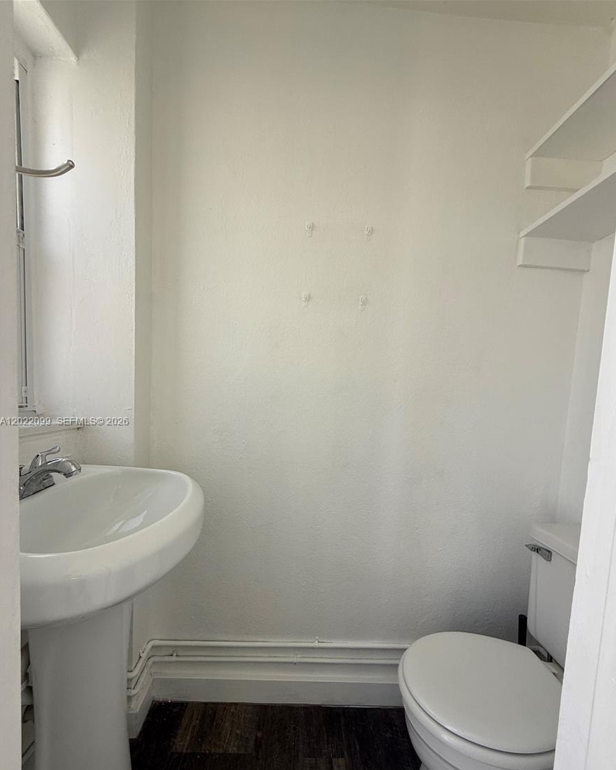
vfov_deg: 96.5
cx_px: 315
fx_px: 342
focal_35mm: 15
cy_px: 422
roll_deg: -2.8
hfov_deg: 84.1
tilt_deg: -3.6
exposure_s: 1/99
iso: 50
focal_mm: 2.22
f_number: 2.2
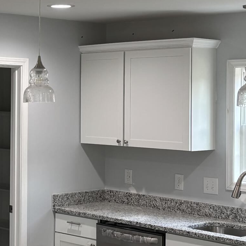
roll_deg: -0.1
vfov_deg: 19.3
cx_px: 17
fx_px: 724
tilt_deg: +0.3
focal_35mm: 90
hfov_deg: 18.9
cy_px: 91
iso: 125
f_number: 1.6
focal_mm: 5.96
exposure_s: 1/120
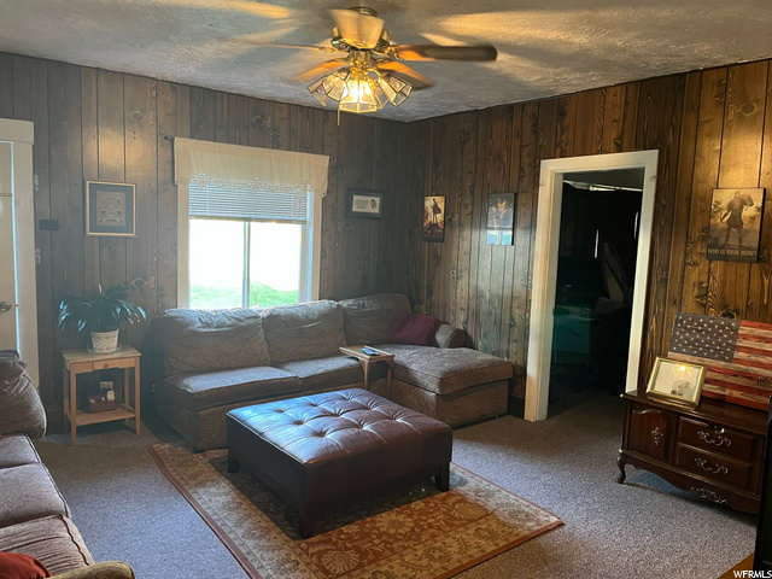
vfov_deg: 53.1
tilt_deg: -5.8
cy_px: 290
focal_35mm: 26
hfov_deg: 67.3
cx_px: 386
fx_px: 580
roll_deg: -1.7
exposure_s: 1/60
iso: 500
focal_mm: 5.1
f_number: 1.6
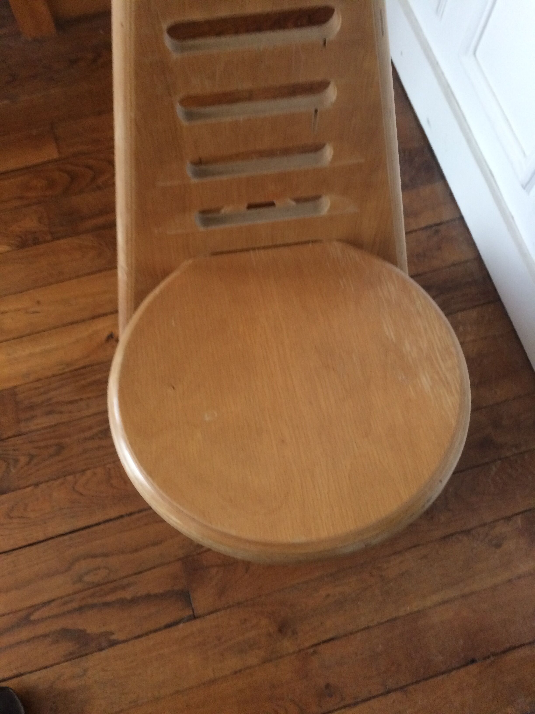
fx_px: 598
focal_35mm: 29
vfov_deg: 61.7
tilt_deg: -71.6
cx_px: 268
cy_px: 357
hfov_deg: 48.2
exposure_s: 1/20
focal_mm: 4.15
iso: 320
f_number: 2.2
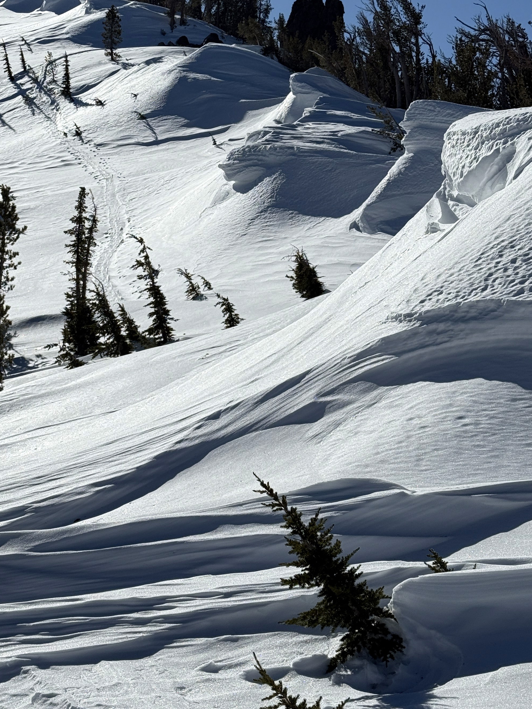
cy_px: 179
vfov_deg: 26.3
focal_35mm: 73
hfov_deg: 20.1
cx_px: 188
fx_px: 1496
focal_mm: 6.76
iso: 50
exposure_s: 1/16129
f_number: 1.78
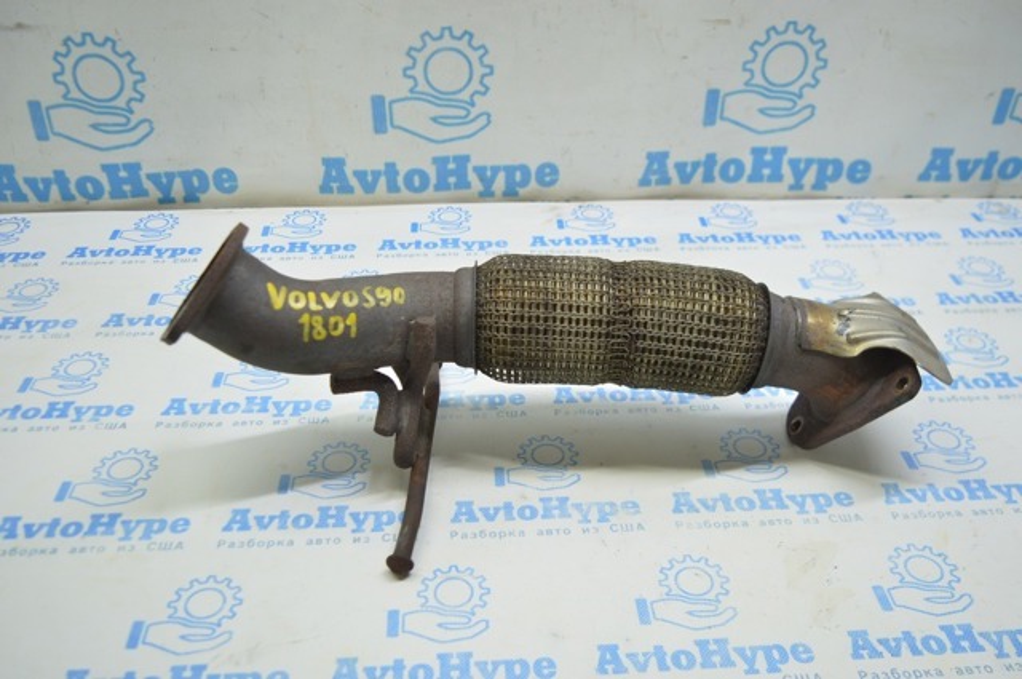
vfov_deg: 39.9
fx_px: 936
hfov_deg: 57.3
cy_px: 340
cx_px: 511
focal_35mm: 33
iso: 400
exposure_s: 1/40
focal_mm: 22
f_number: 3.8
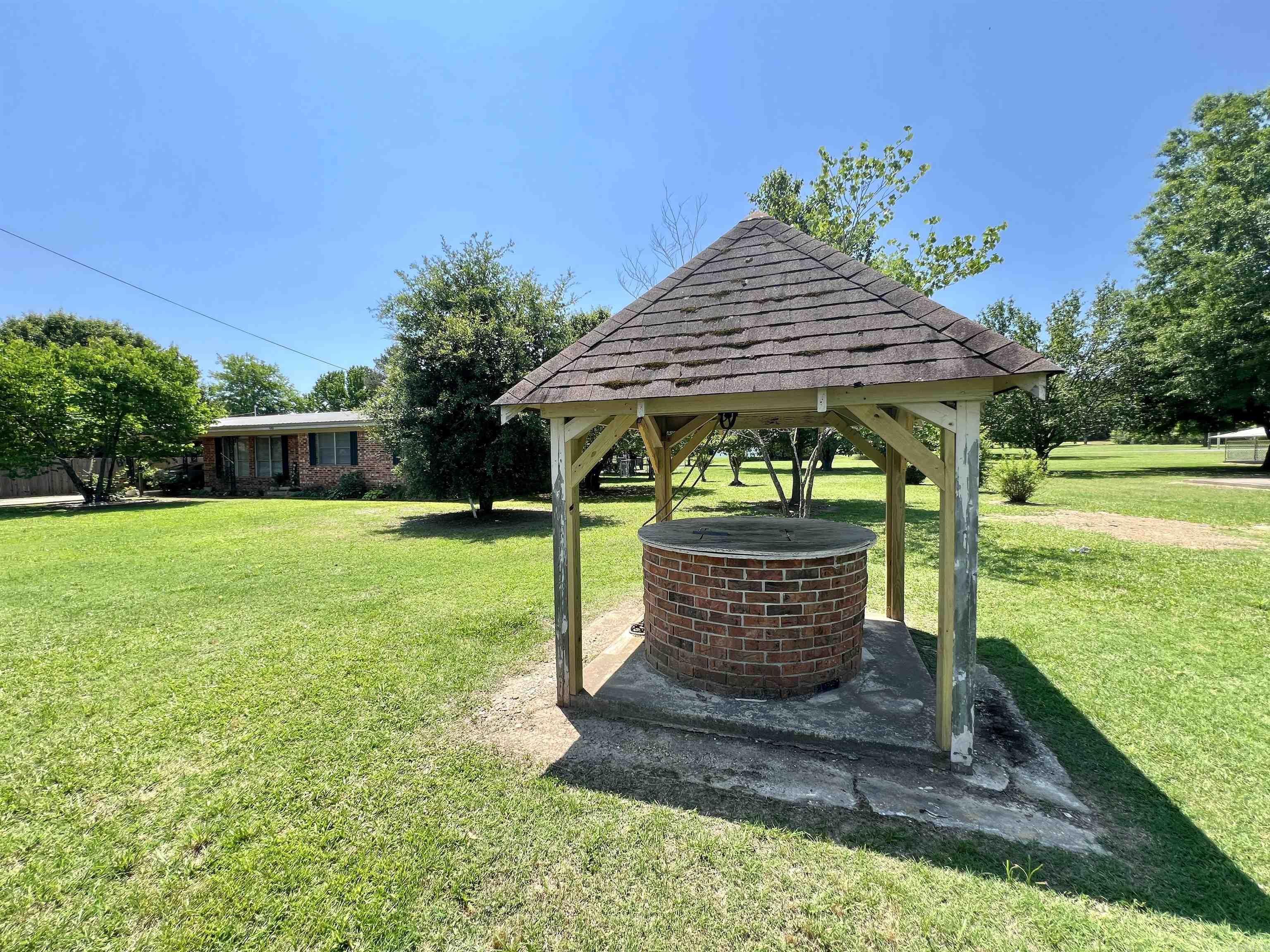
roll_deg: -0.9
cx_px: 635
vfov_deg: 89.9
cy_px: 476
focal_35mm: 13
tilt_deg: -2.1
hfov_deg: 106.2
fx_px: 477
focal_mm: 1.57
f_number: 1.8
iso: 32
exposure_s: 1/499
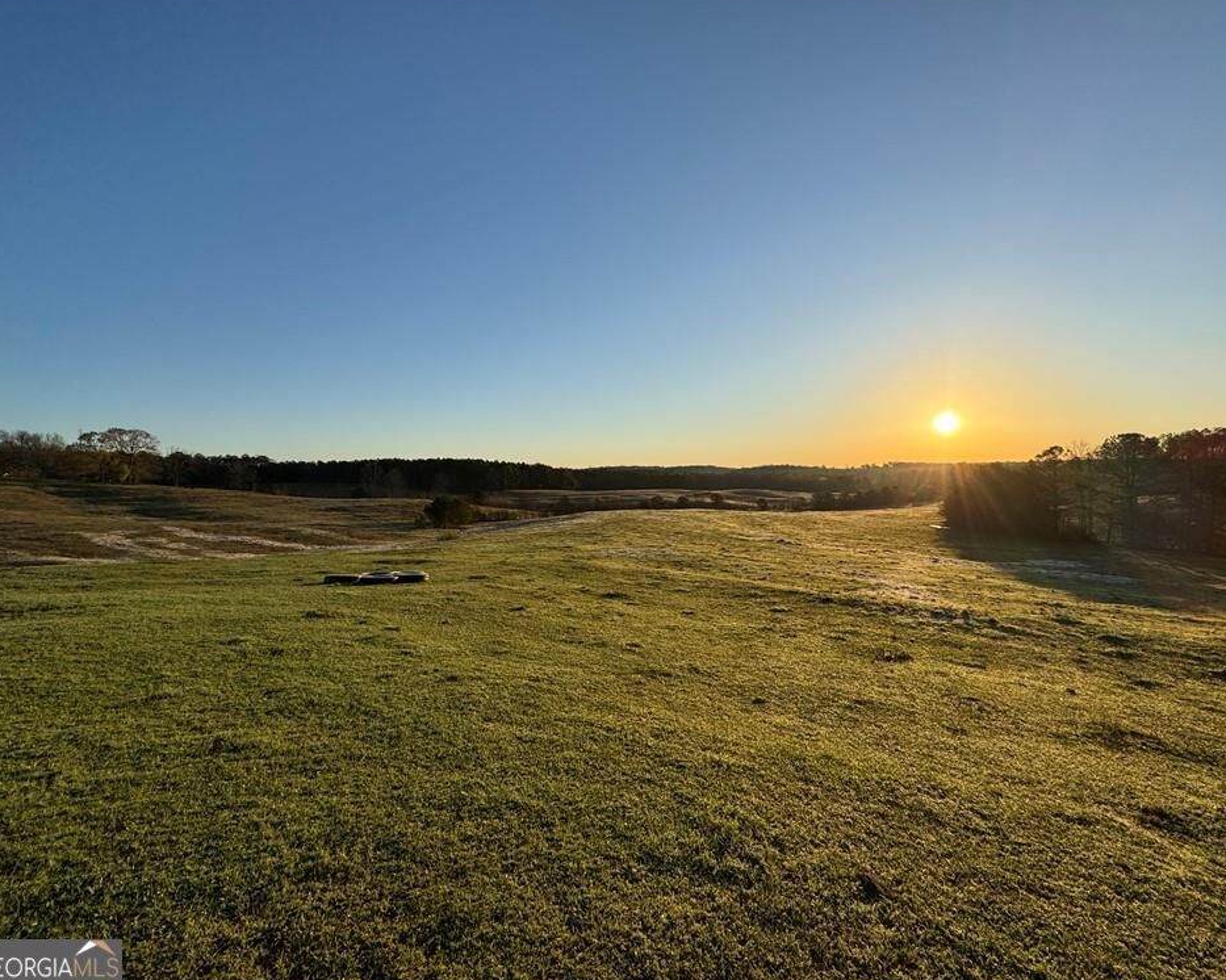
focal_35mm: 15
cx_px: 645
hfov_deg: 96.7
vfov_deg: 84.0
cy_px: 485
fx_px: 544
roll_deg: +0.8
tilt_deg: -1.3
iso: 50
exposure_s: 1/1880
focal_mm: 2.22
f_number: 2.2
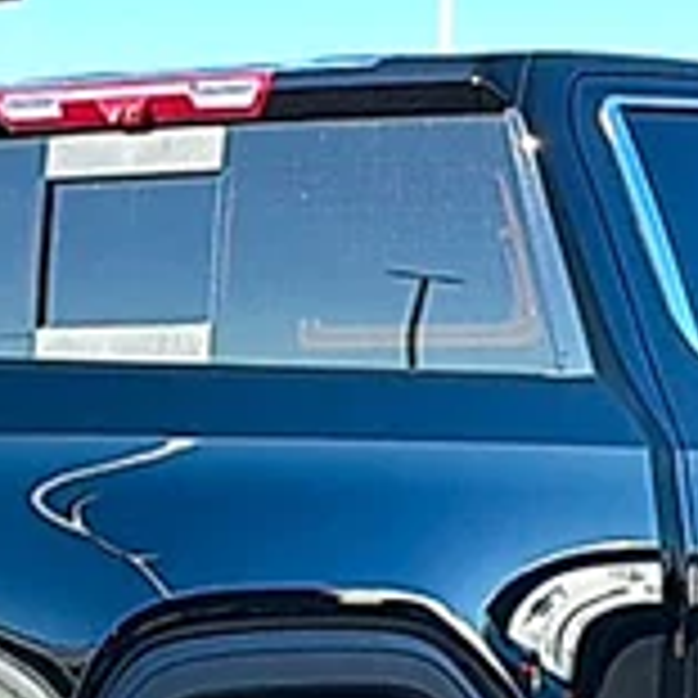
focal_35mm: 148
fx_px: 3376
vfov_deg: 11.7
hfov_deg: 11.8
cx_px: 149
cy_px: 651
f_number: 1.78
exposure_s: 1/1585
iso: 80
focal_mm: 6.76
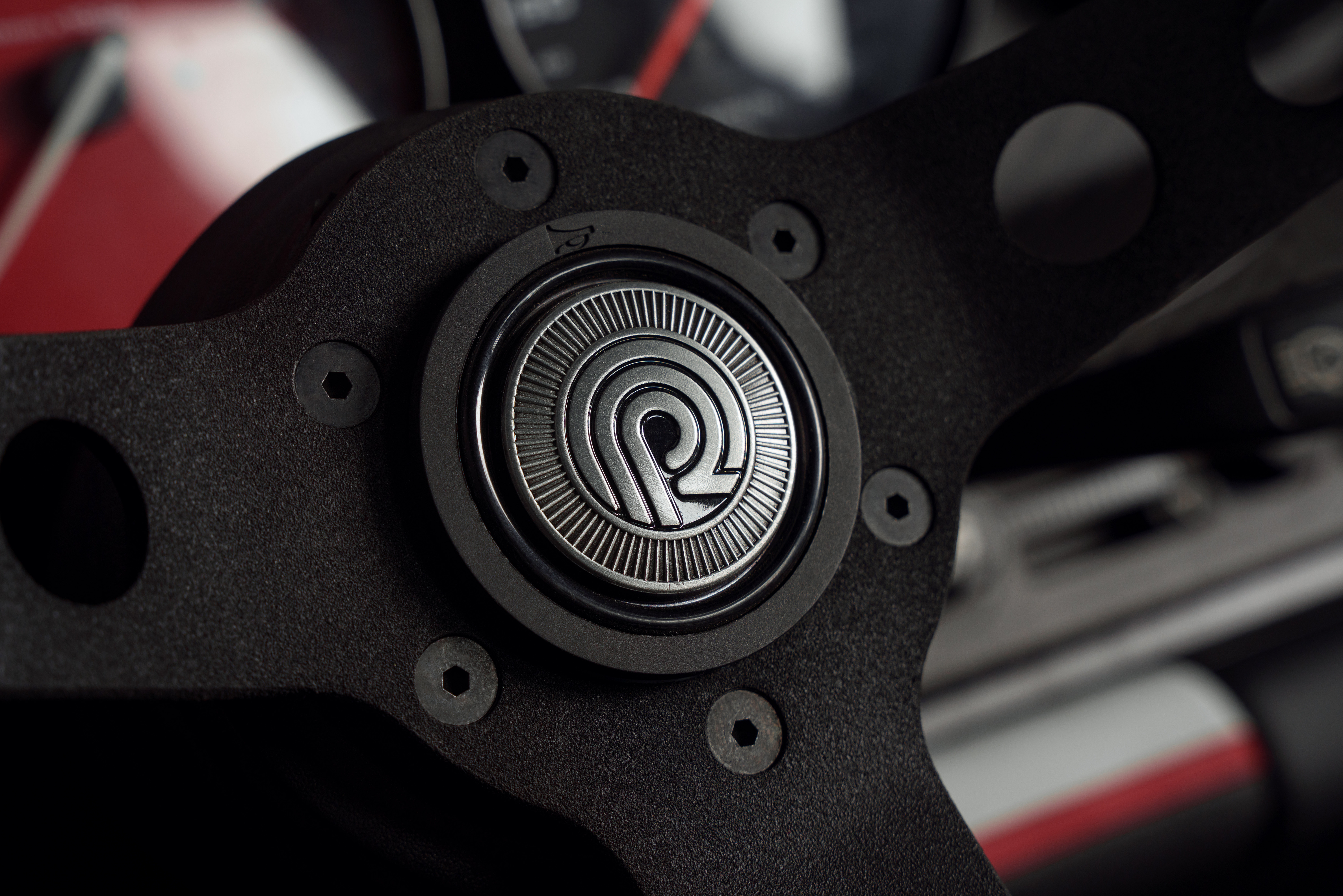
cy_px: 448
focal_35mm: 70
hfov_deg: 28.8
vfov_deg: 19.5
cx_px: 672
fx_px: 2611
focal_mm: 70
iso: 320
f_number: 9
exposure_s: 1/60
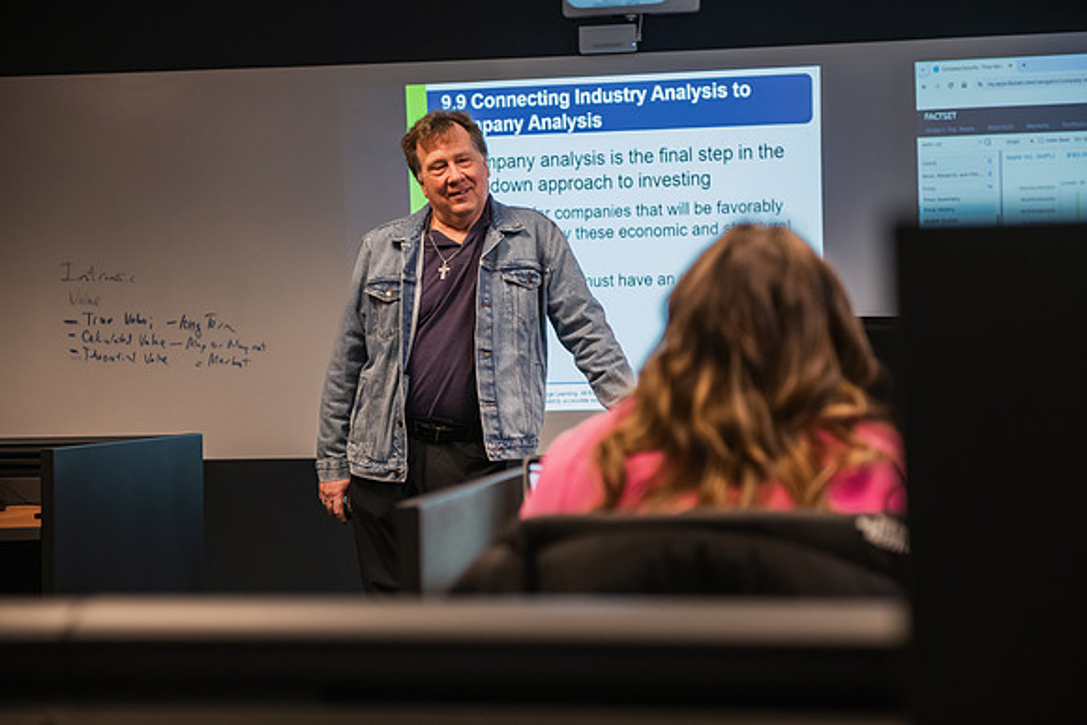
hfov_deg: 32.4
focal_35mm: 62
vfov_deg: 21.9
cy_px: 362
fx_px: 1872
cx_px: 544
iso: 2000
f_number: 3.2
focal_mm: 62
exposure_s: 1/200
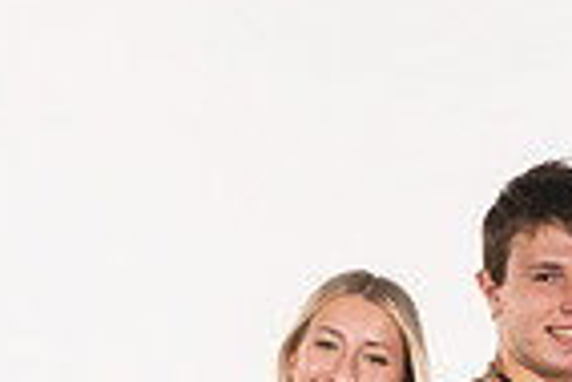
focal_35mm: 139
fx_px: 2211
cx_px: 451
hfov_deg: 14.7
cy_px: 881
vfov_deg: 9.0
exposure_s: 1/500
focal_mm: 44
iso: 800
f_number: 8
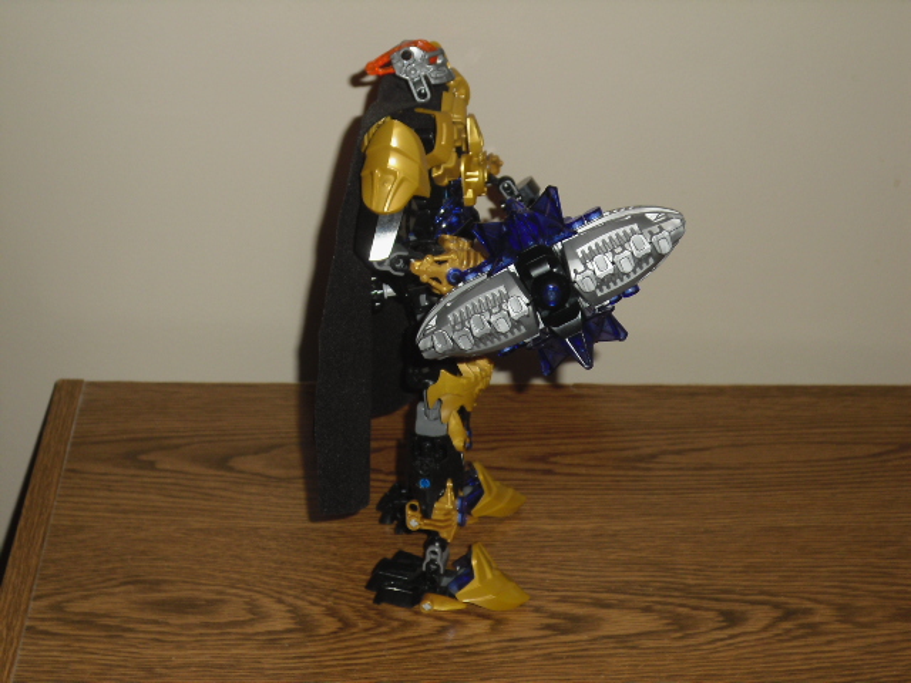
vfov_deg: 23.3
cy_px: 342
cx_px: 456
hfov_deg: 30.7
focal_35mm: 63
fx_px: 1658
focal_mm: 11.2
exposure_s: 1/60
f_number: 4.2
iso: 200
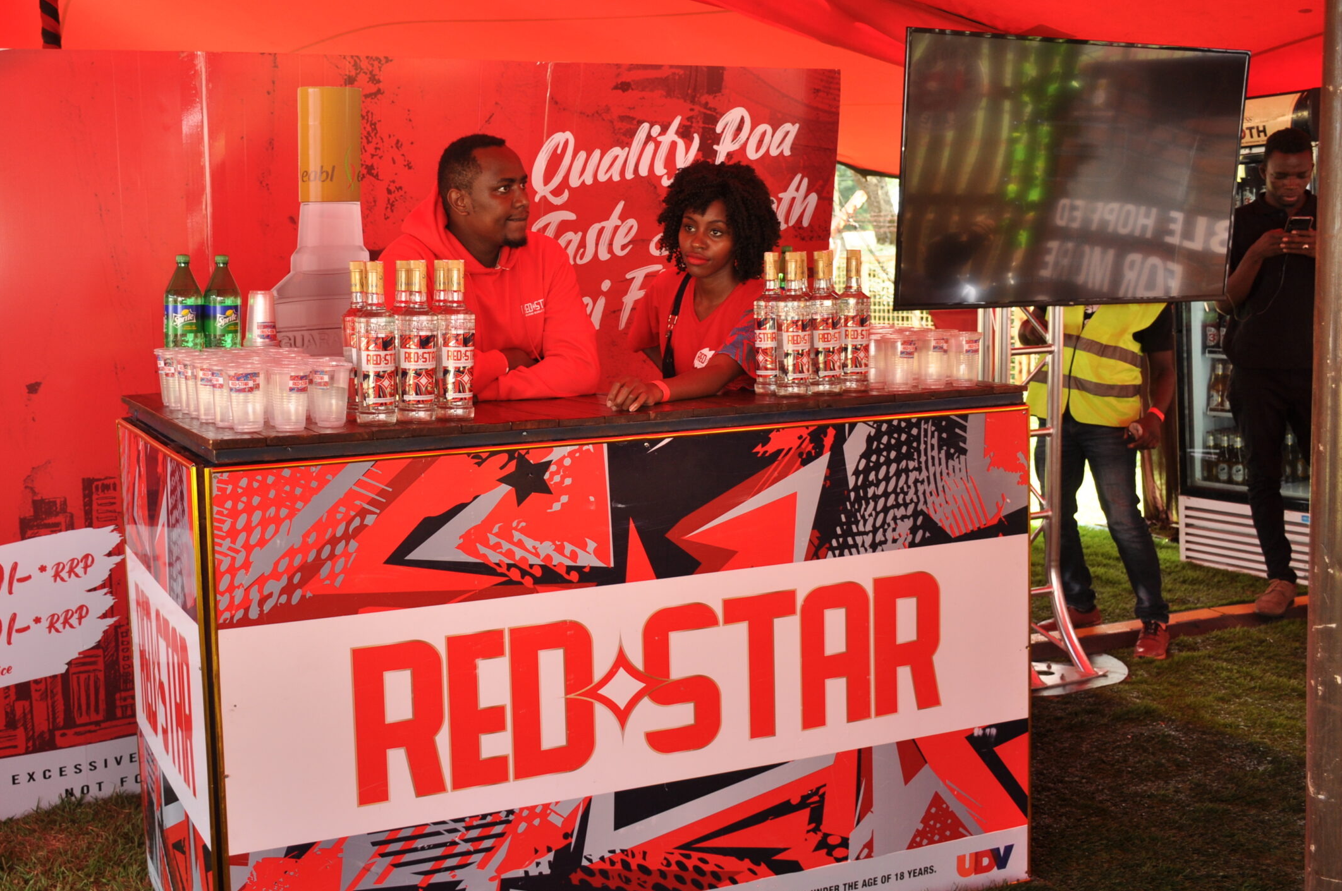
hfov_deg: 46.6
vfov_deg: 32.1
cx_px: 535
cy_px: 401
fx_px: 1549
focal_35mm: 42
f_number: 4
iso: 250
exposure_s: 1/100
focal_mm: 23
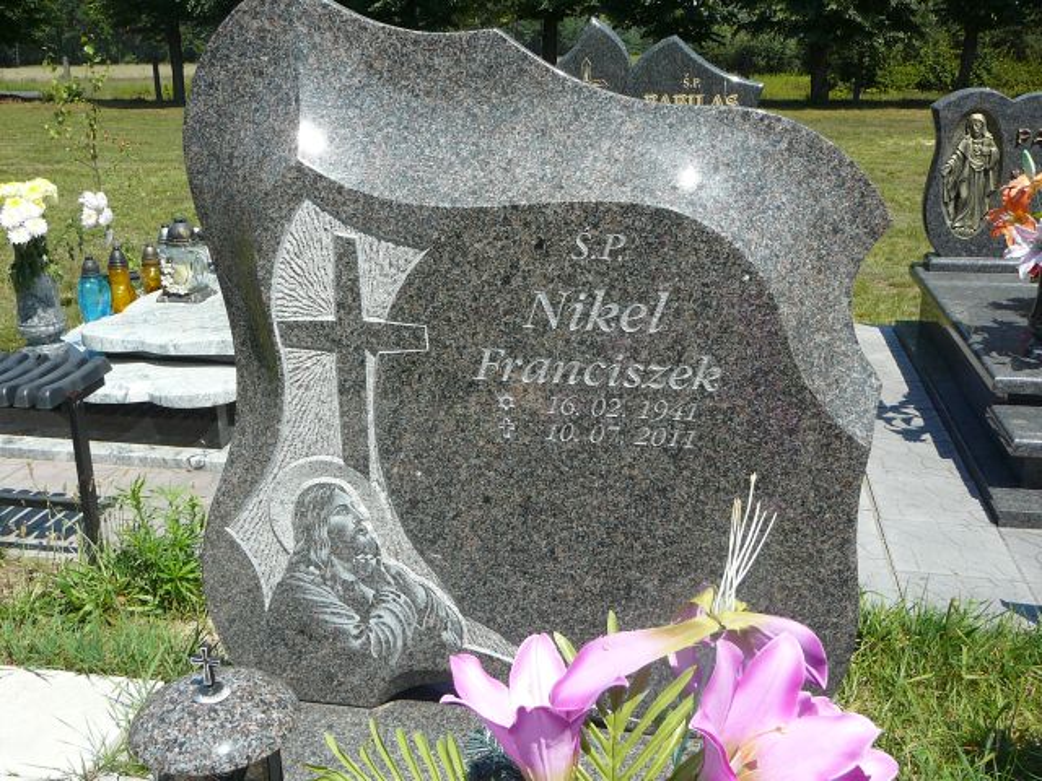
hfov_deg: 52.6
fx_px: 1054
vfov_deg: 40.7
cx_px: 521
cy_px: 390
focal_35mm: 35
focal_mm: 5.2
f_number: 5
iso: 80
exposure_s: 1/320
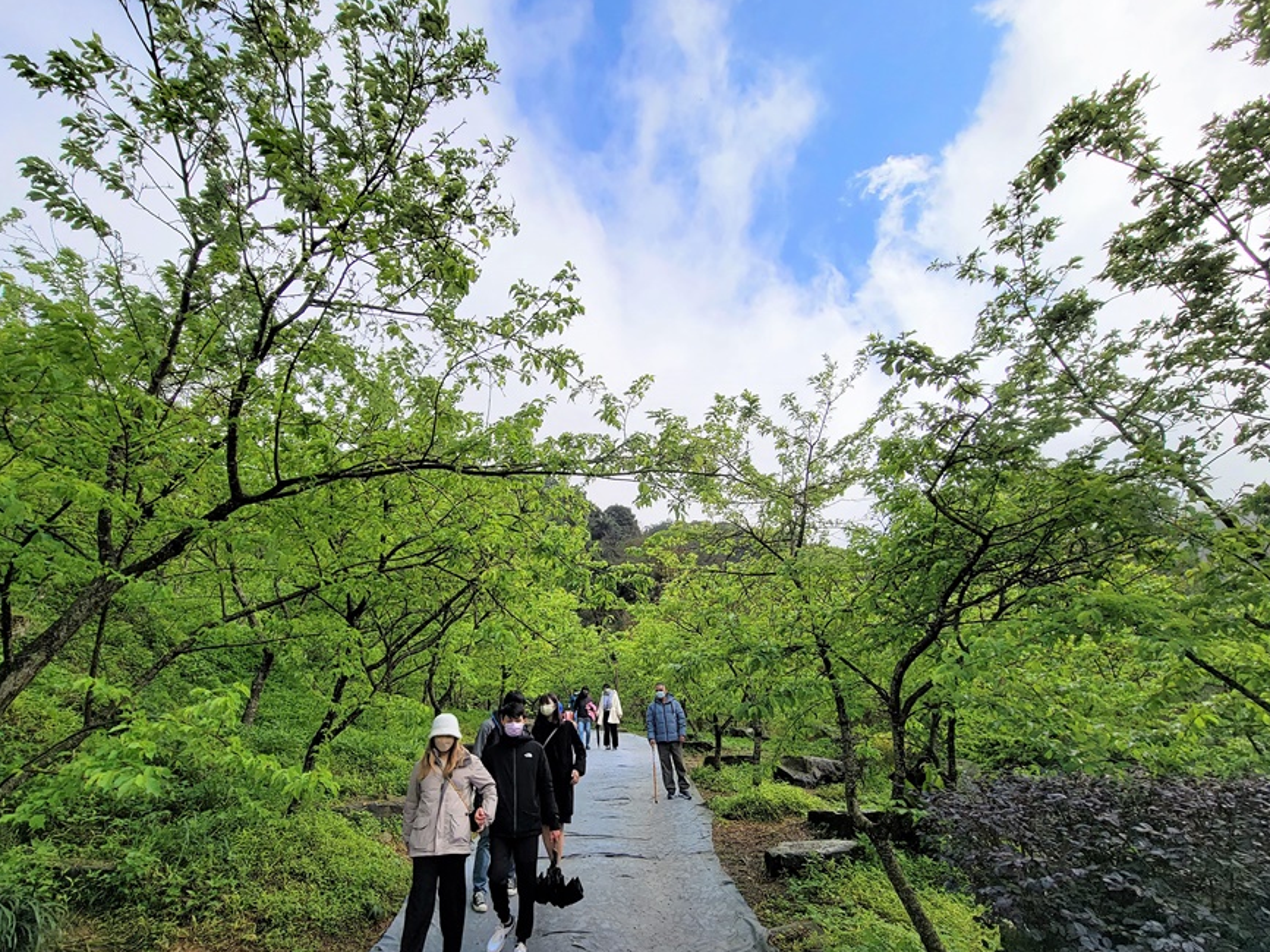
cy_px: 523
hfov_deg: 97.9
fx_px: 550
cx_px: 580
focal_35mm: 15
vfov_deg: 81.5
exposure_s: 1/1061
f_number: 2.2
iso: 50
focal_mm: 2.2
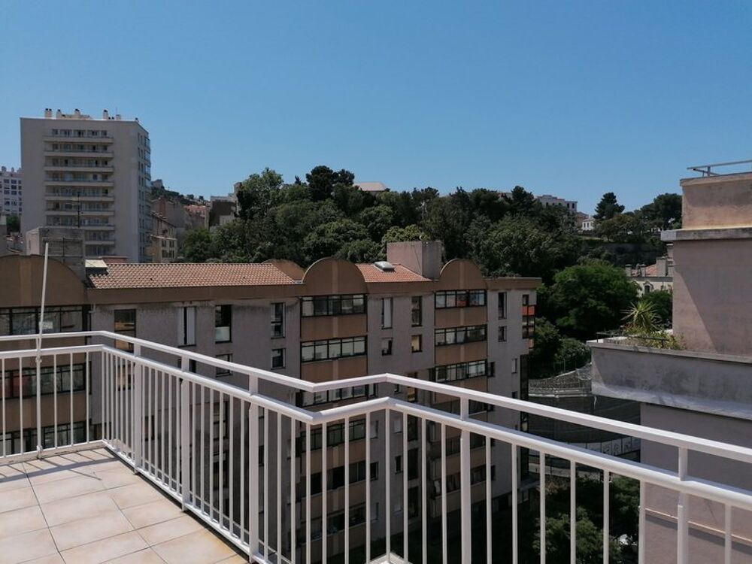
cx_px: 376
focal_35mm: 27
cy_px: 282
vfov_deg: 51.4
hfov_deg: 65.3
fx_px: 587
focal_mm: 4.75
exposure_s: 1/3413
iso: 50
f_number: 1.8
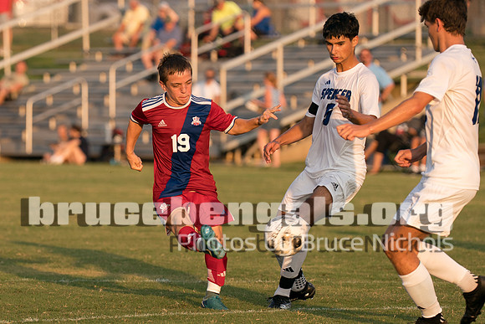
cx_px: 154
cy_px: 180
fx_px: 4482
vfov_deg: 4.1
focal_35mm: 333
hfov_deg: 6.2
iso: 160
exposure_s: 1/1250
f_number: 2.8
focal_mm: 156
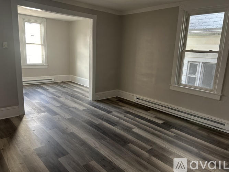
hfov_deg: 67.3
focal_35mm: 26
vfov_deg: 53.0
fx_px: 172
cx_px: 114
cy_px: 86
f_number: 1.5
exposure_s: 1/83
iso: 125
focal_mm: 5.7
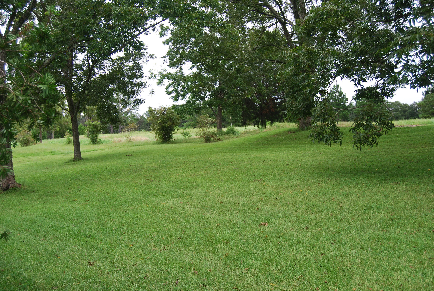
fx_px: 471
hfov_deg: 49.5
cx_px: 217
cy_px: 146
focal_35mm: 39
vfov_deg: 34.4
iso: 180
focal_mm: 26
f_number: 5.6
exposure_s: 1/125
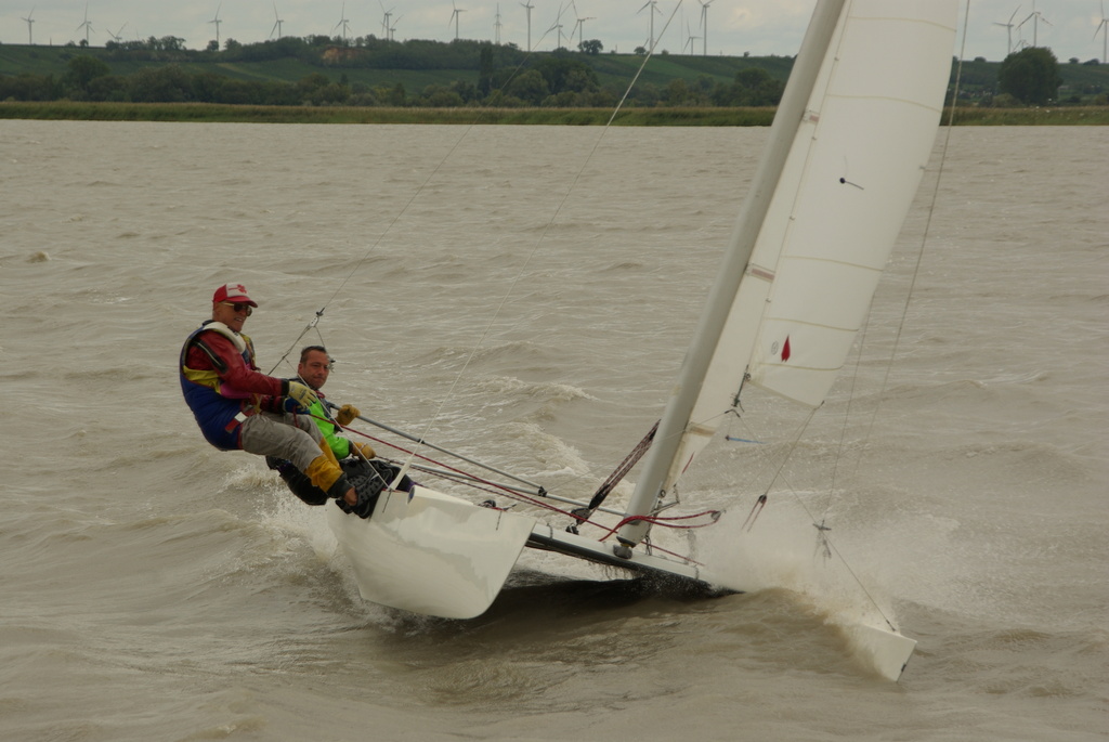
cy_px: 371
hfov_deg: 11.9
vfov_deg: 8.0
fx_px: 5319
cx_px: 554
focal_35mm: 172
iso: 100
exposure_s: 1/250
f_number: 8
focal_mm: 115
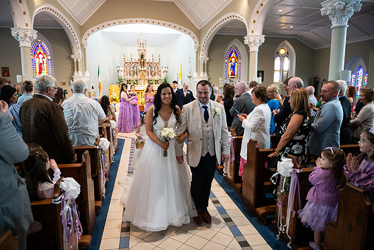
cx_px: 187
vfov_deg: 53.2
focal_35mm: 24
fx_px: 249
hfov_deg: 73.7
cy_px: 125
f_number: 3.5
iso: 1000
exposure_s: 1/160
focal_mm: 24
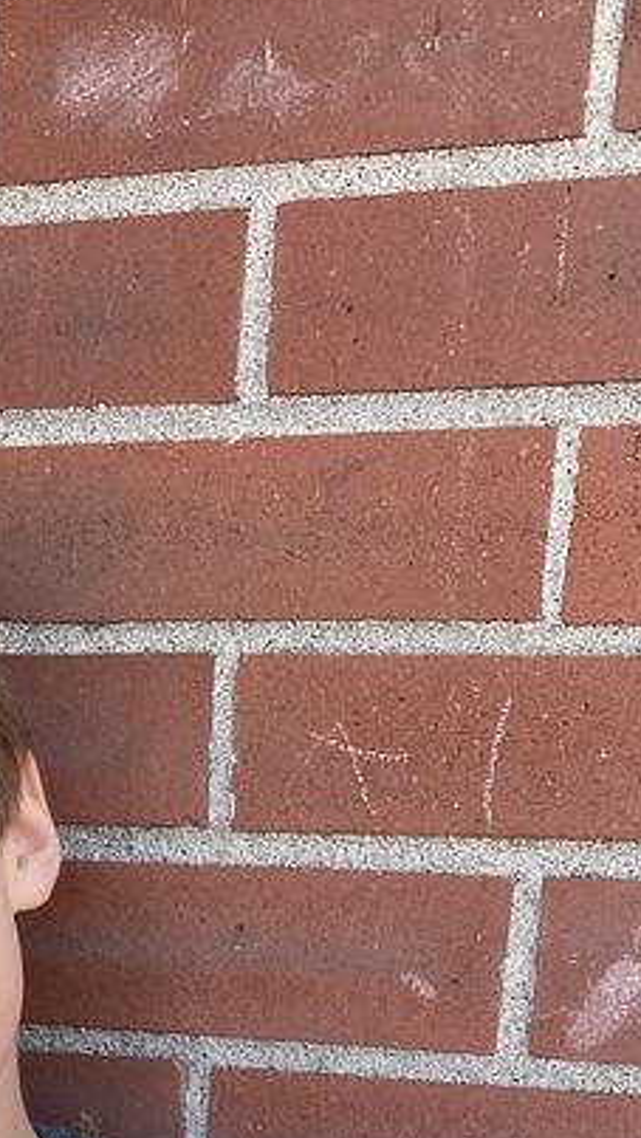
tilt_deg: -15.3
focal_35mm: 72
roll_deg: -1.3
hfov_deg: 16.3
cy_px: 1378
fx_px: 2173
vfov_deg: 26.1
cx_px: -56
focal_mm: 4.25
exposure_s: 1/151
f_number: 1.8
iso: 32
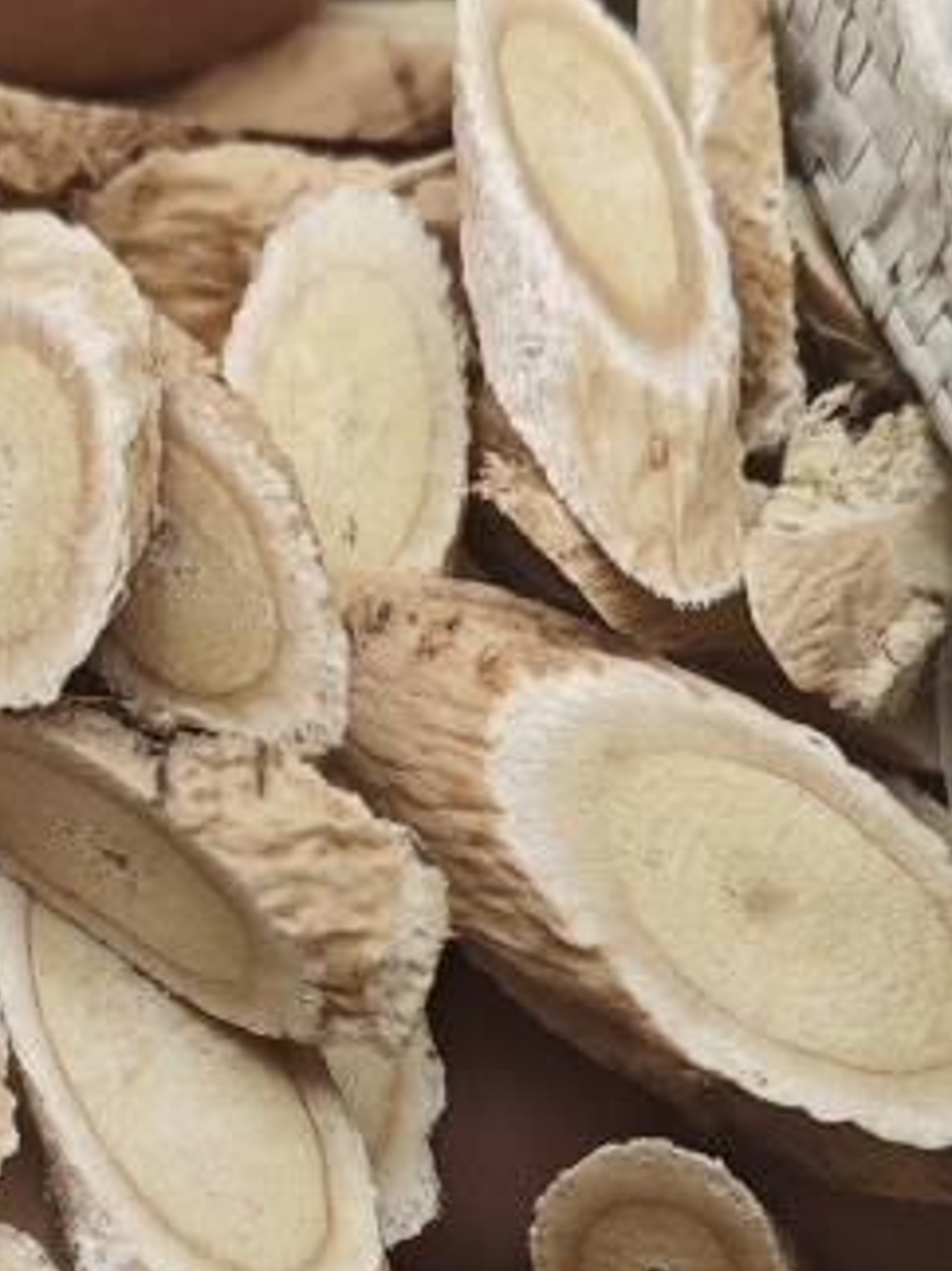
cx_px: 264
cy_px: 966
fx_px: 2789
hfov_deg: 19.3
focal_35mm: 76
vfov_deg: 25.3
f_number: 1.8
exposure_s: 1/100
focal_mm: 5.43
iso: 125
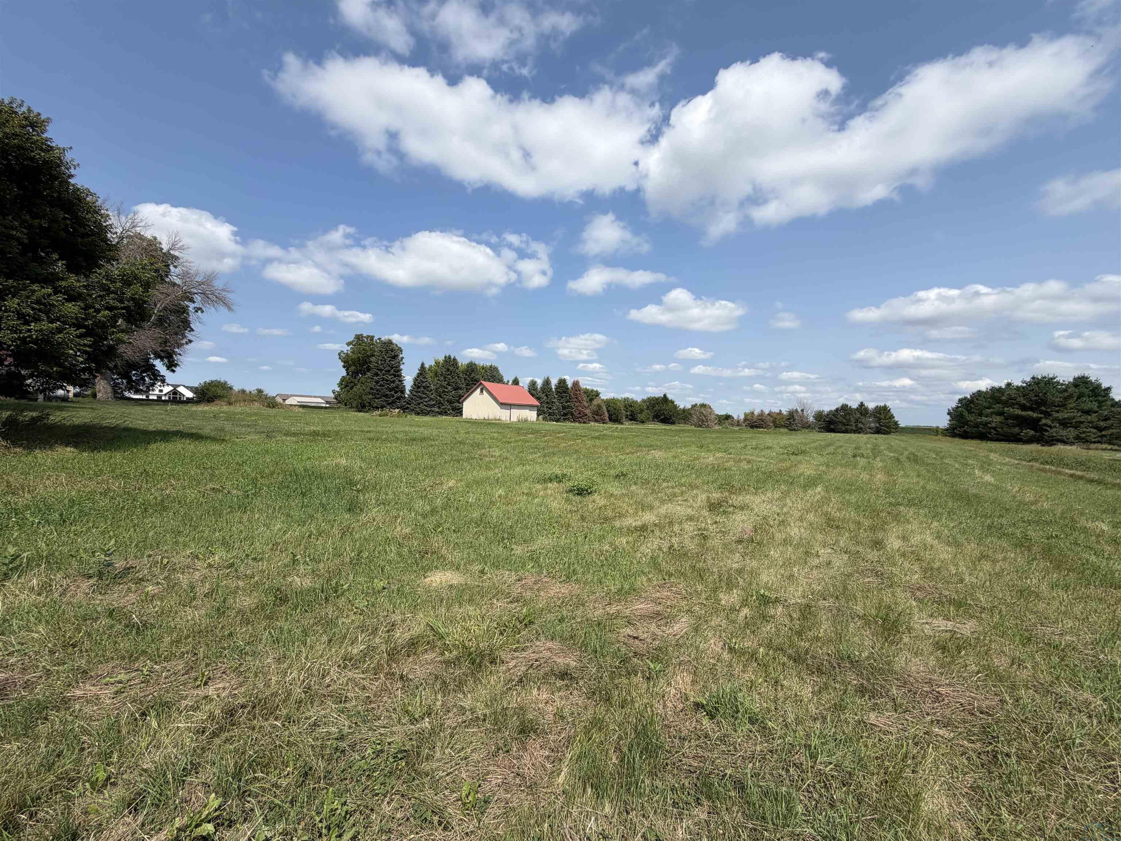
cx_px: 560
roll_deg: -1.5
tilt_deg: -0.7
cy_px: 420
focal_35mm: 14
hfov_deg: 102.1
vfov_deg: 85.7
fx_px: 453
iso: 20
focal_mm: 2.22
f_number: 2.2
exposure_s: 1/1068
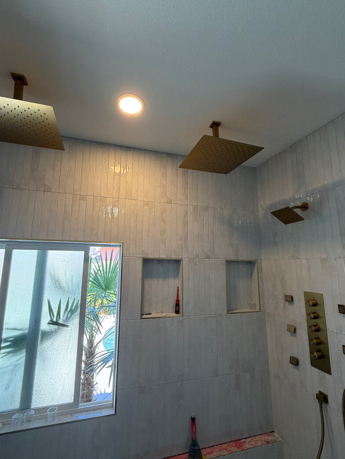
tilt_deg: +10.4
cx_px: 163
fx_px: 213
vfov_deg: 94.5
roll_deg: -0.3
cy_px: 230
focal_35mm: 16
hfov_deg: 78.1
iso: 160
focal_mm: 2.22
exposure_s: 1/121
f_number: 2.2
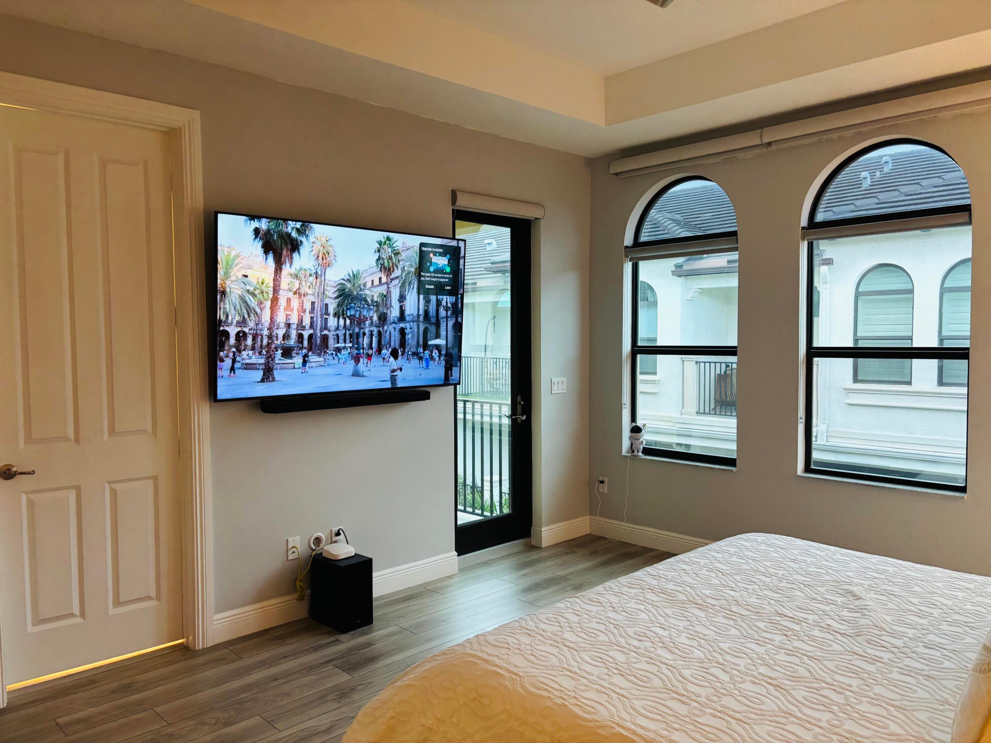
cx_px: 496
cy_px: 372
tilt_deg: -3.1
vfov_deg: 53.1
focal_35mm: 26
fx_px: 744
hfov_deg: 67.3
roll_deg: +0.4
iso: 200
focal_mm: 5.96
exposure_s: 1/60
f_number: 1.6
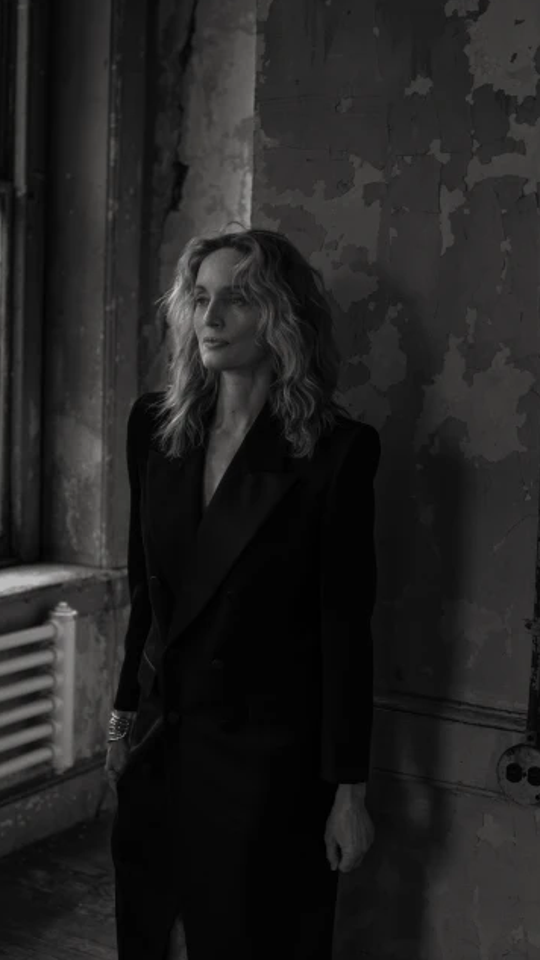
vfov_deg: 39.2
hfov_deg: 22.6
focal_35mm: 53
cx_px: 297
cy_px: 476
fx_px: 1349
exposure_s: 1/250
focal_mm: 50
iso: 1000
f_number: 4
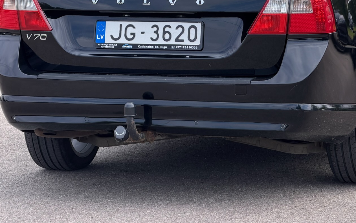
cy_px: 36
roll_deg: -0.2
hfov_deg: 12.2
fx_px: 1669
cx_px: 239
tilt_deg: -4.9
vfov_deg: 7.6
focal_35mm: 172
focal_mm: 16.89
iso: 50
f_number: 2.8
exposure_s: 1/458
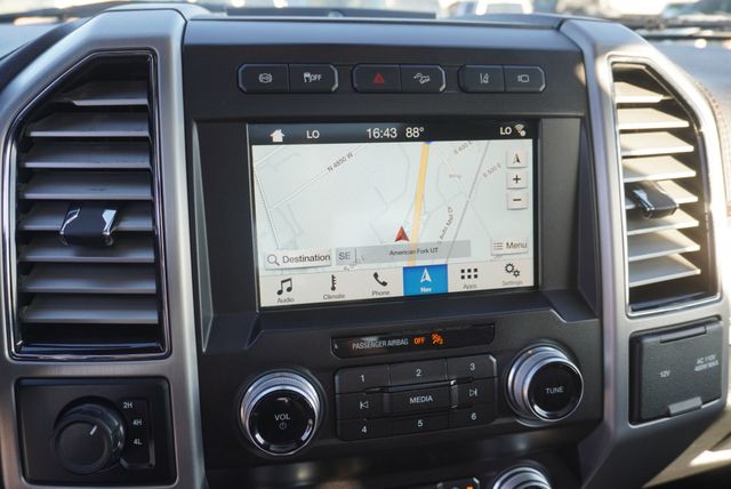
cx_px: 366
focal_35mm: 28
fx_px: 579
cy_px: 244
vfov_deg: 45.8
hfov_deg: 64.5
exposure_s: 1/60
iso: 100
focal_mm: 19
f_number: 4
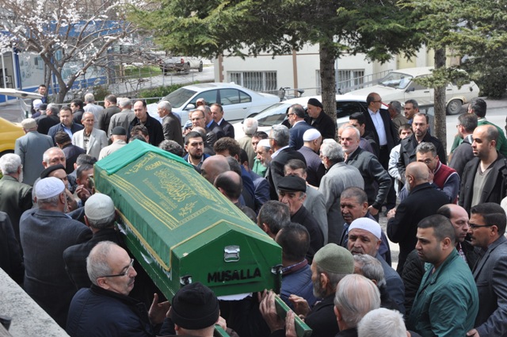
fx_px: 844
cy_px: 168
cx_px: 254
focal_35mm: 60
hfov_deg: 33.4
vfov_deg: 22.6
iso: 200
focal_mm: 40
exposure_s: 1/200
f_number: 7.1
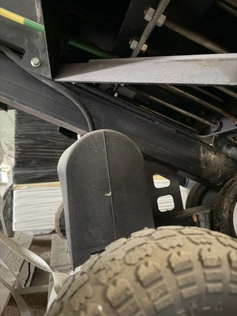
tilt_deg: +5.3
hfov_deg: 56.8
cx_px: 118
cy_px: 158
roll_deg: +1.2
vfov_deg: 71.6
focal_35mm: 24
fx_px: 219
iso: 1250
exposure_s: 1/10
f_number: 1.78
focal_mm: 6.76
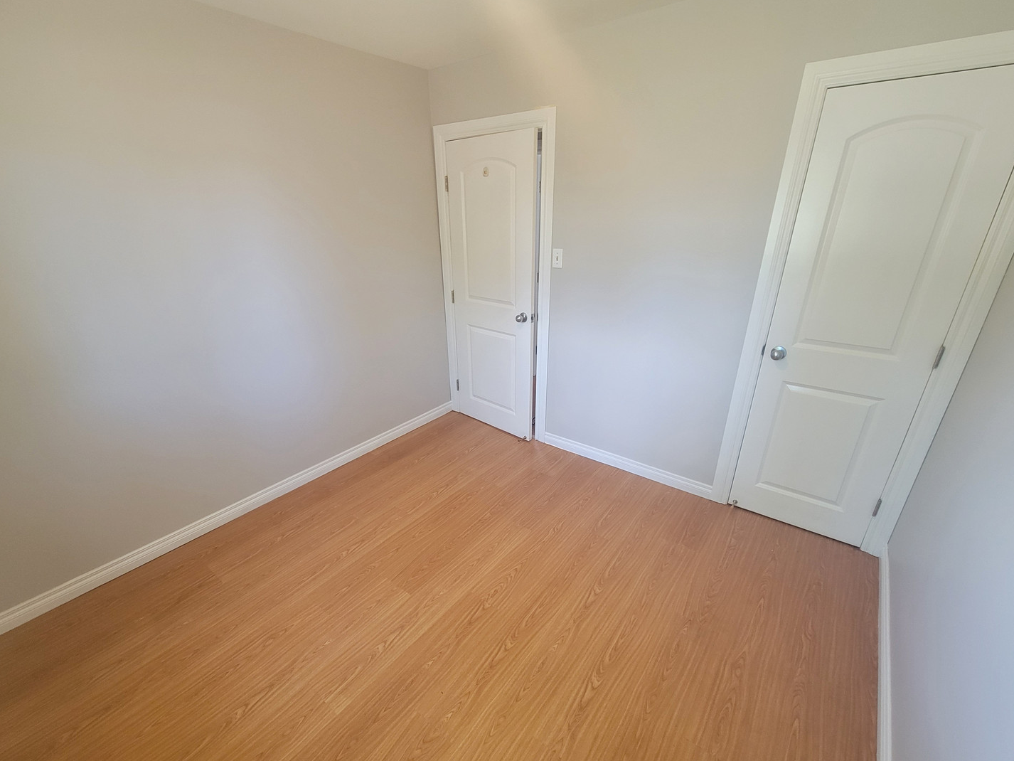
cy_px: 407
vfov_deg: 85.6
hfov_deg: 102.0
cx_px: 490
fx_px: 410
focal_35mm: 14
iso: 250
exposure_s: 1/60
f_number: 2.2
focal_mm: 2.2
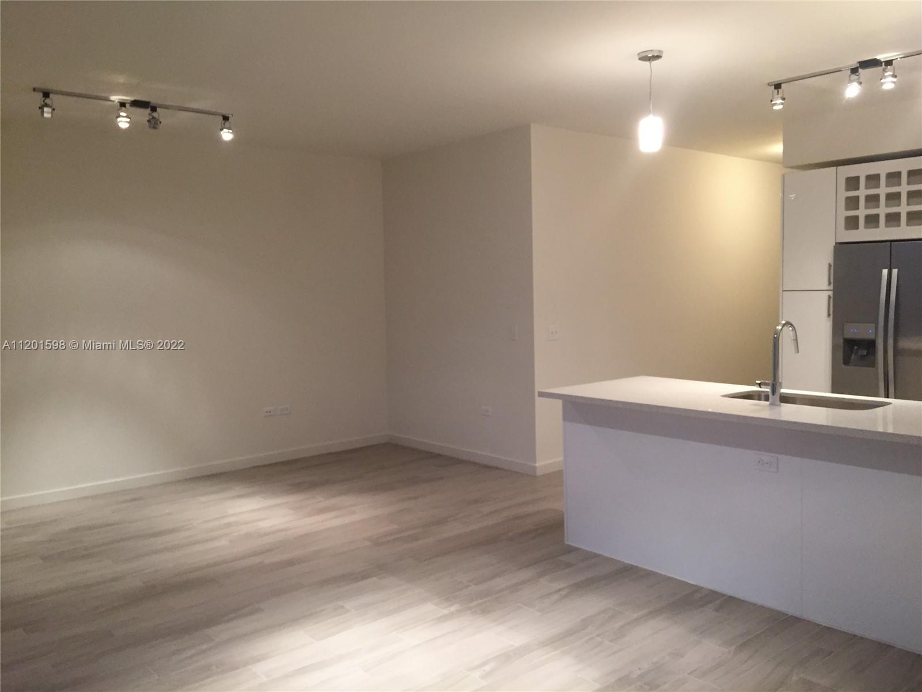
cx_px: 461
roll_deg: +0.5
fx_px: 772
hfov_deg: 61.7
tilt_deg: -3.8
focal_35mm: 29
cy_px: 346
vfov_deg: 48.2
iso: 125
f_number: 2.2
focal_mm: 4.15
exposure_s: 1/30
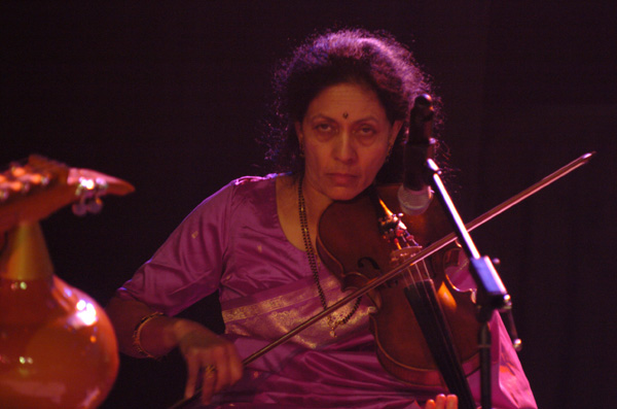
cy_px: 204
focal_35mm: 300
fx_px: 5129
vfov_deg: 4.6
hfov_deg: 6.9
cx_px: 308
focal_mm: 200
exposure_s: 1/60
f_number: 2.8
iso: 800
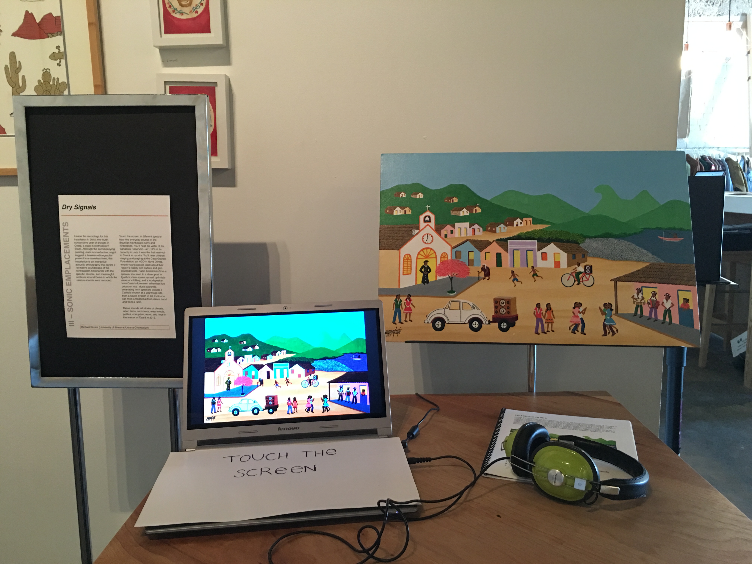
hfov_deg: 61.7
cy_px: 282
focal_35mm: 29
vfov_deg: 48.2
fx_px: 630
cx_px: 376
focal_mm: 4.15
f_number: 2.2
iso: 100
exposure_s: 1/15
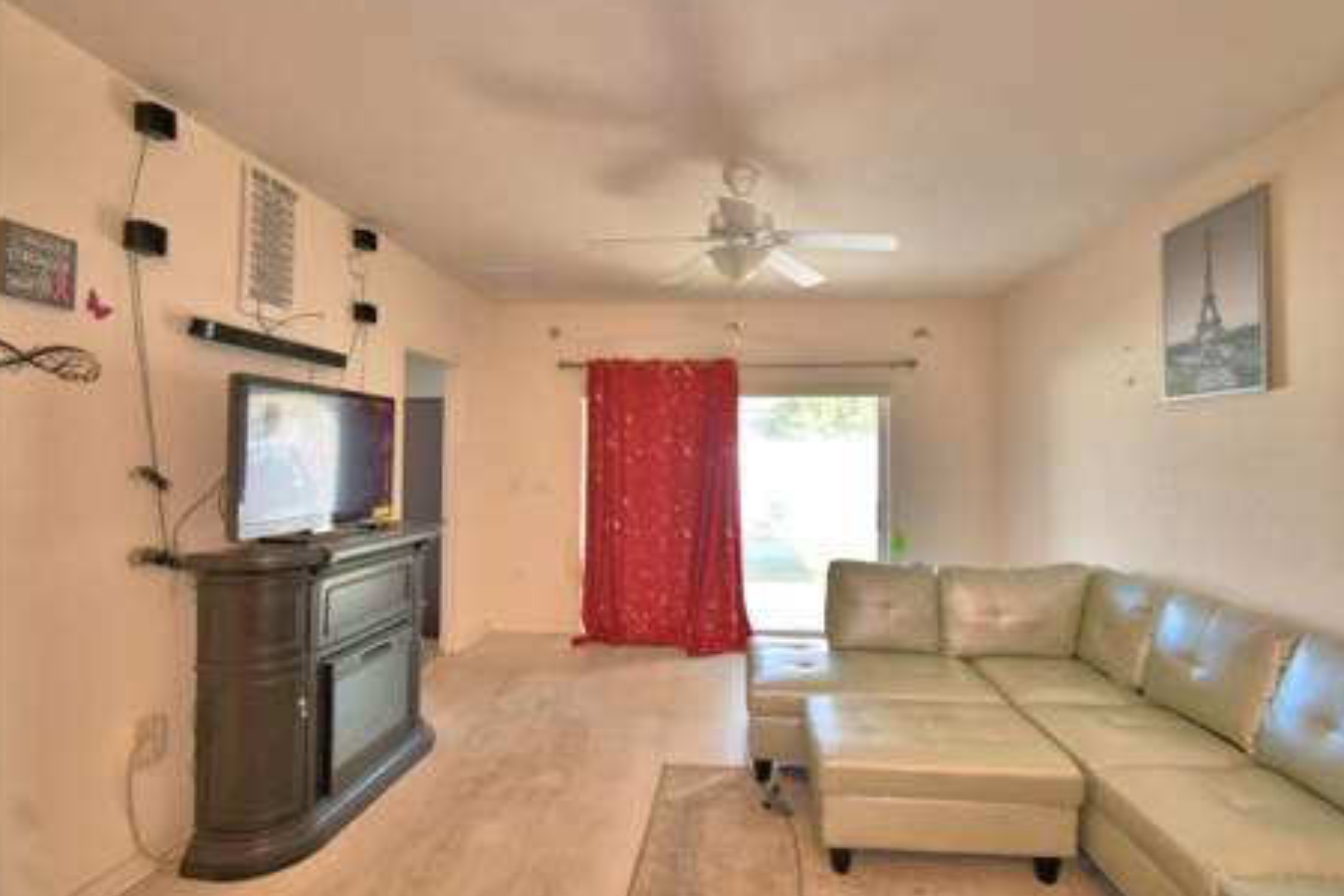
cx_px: 699
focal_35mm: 16
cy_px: 441
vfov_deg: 73.7
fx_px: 597
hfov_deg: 96.7
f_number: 4.5
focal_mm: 10
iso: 200
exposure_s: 1/50
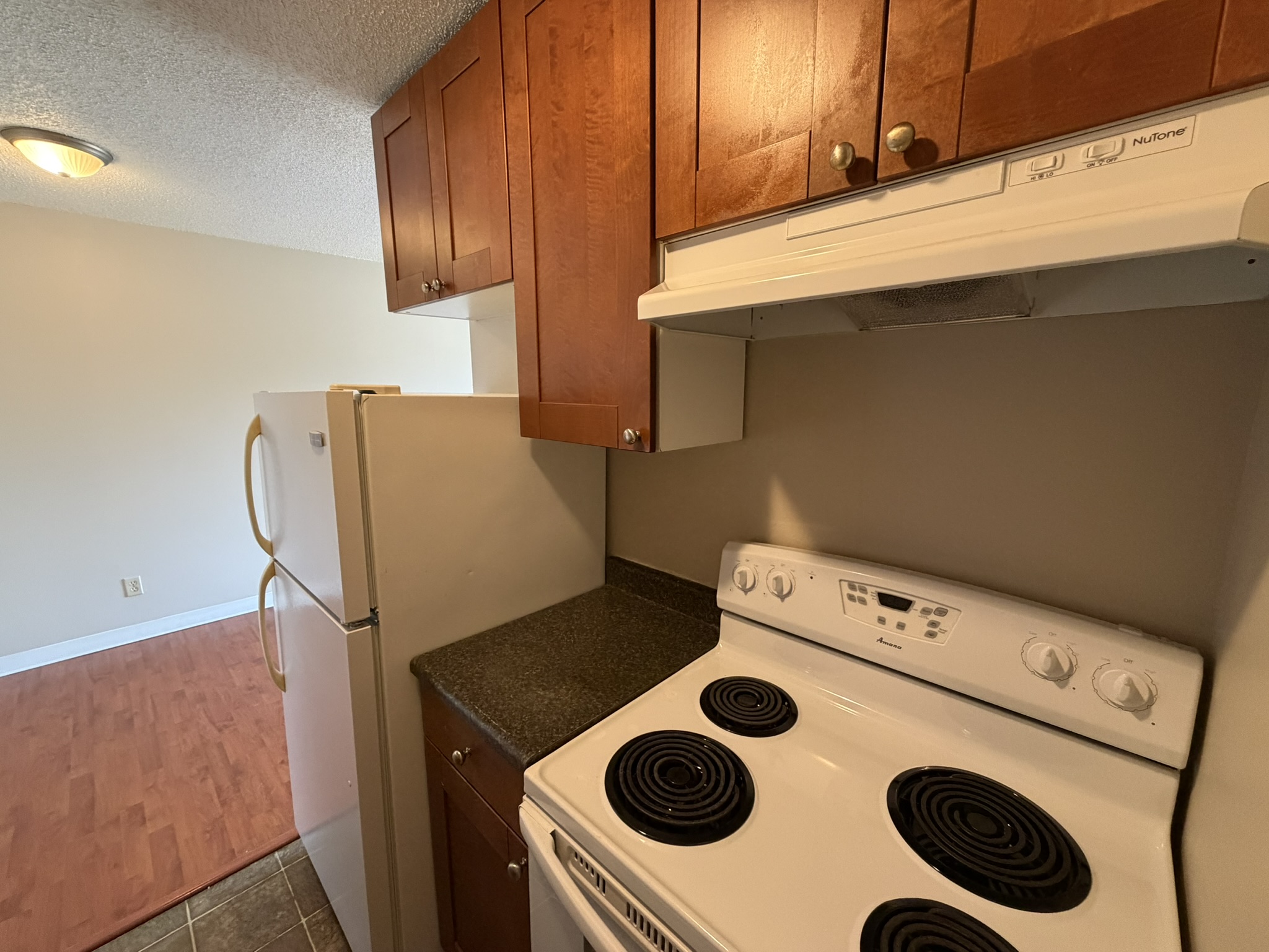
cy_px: 476
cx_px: 634
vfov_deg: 85.7
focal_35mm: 14
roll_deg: -1.5
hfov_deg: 102.1
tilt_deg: -11.6
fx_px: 513
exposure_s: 1/60
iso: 500
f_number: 2.2
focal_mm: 2.22
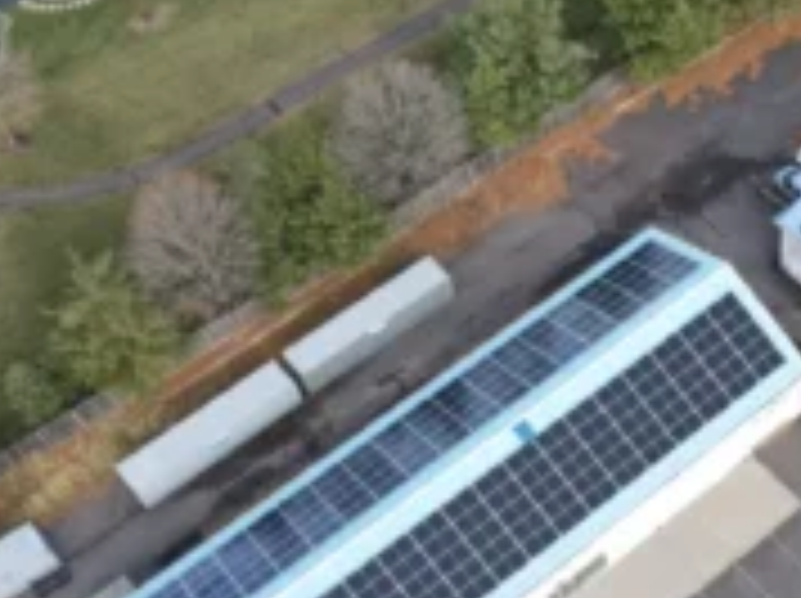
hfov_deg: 34.1
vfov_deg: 26.3
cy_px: 508
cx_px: 684
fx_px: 1248
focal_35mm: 54
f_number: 2.8
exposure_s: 1/15
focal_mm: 4.5
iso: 200
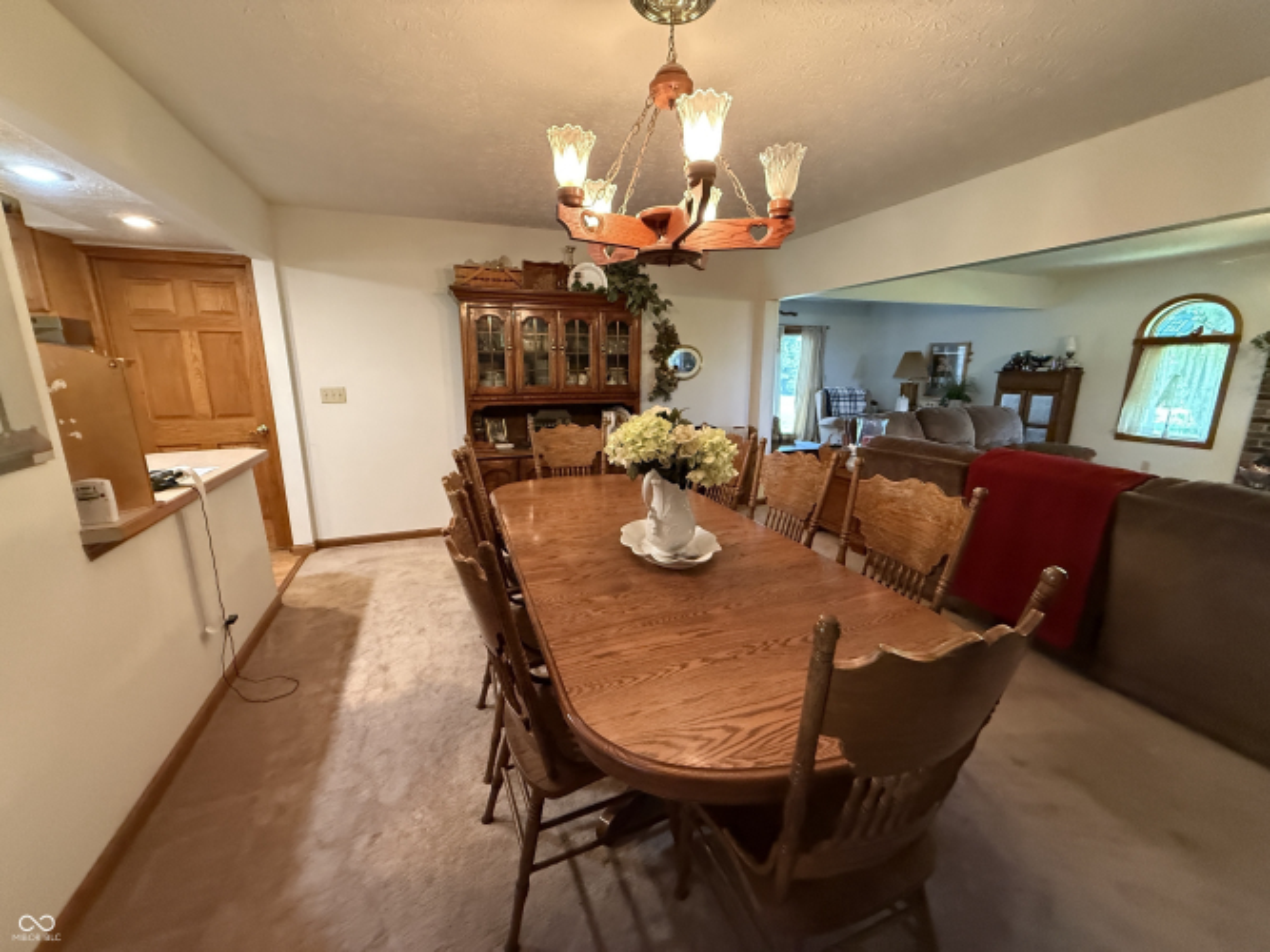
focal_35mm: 14
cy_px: 476
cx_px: 635
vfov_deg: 85.7
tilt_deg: -12.0
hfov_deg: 102.1
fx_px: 514
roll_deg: -0.1
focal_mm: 2.22
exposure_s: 1/60
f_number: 2.2
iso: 640
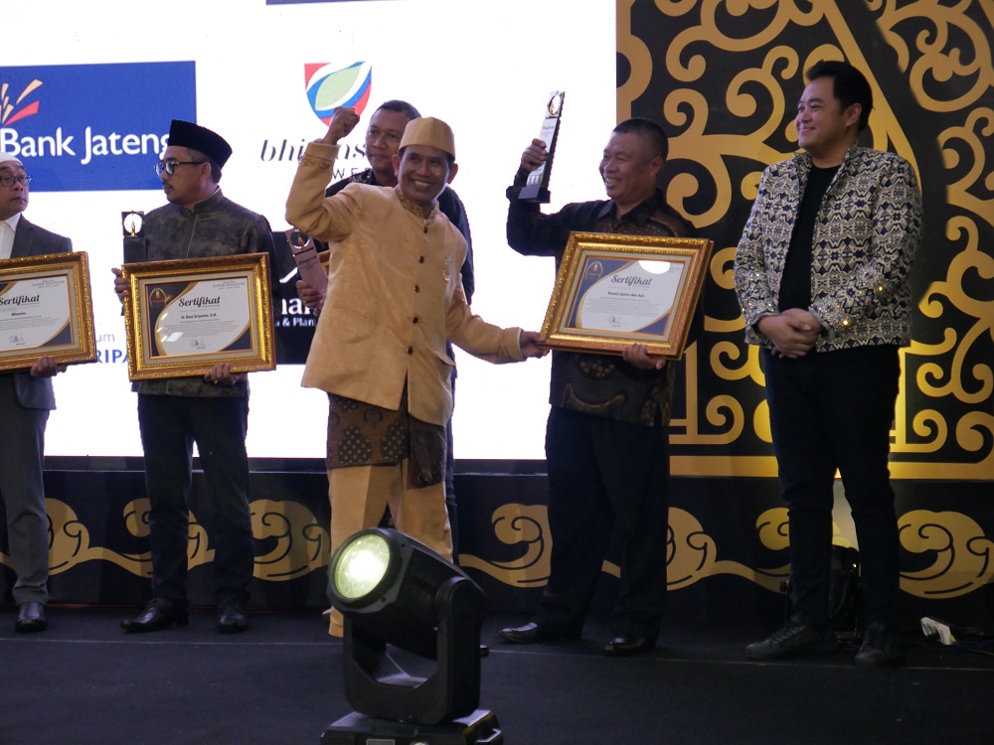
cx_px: 497
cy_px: 372
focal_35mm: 84
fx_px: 2412
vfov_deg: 17.6
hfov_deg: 23.3
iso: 1600
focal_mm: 42
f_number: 5.6
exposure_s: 1/125
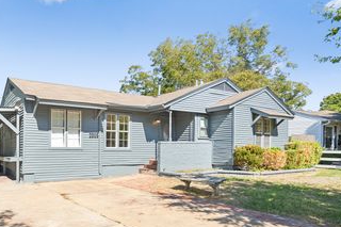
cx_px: 83
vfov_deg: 50.2
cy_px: 154
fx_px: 237
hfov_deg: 66.8
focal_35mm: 25
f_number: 7.1
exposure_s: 1/320
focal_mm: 16
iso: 800
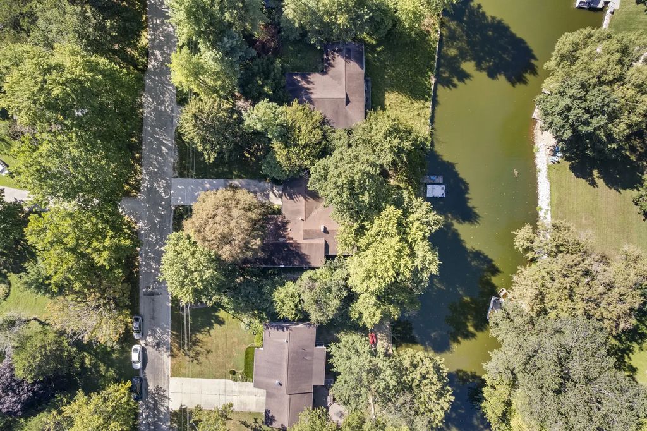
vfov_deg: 57.2
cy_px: 216
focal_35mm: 22
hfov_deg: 78.6
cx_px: 324
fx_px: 395
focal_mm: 8.38
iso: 100
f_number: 2.8
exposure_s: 1/350
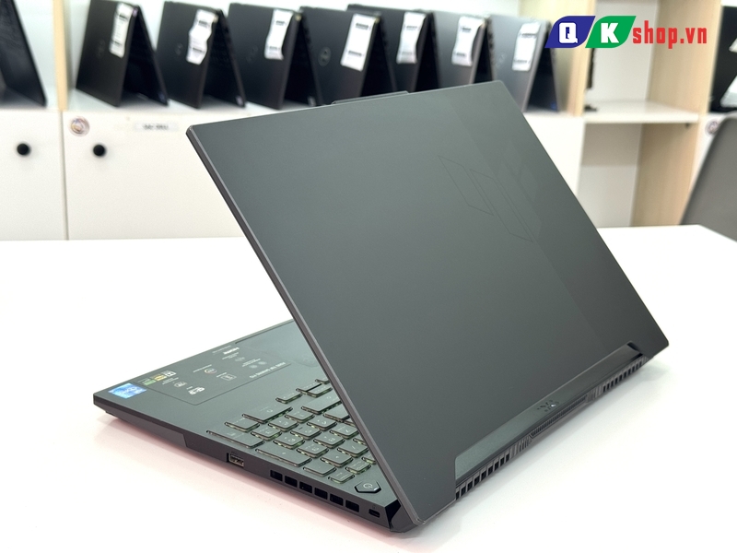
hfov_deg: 39.7
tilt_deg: -17.3
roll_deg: -1.7
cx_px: 368
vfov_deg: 30.3
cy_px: 276
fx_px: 1022
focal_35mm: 48
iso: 64
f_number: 1.78
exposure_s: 1/121
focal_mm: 6.76
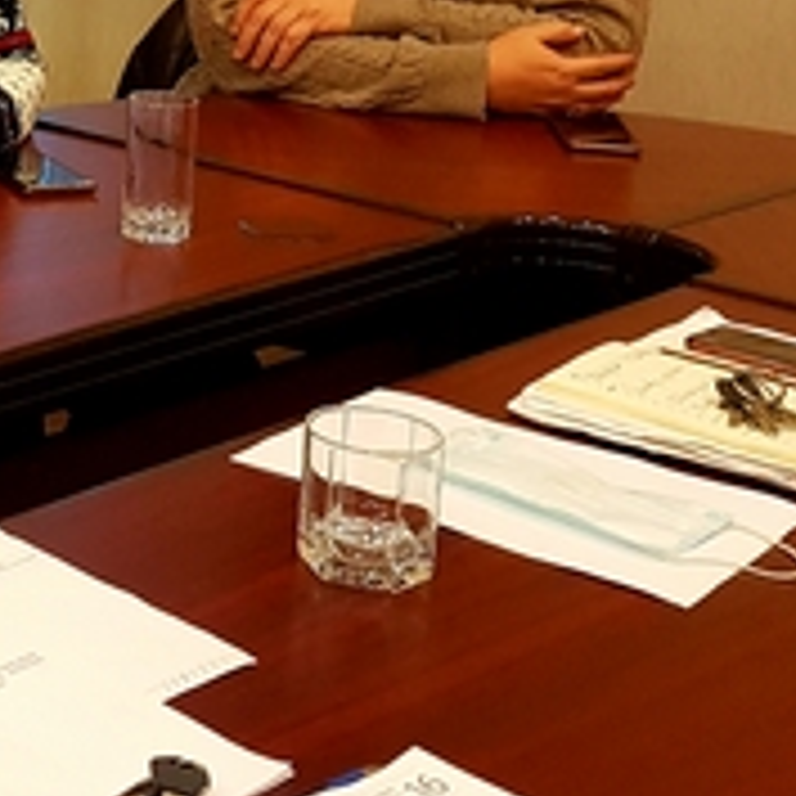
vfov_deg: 21.3
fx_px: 2029
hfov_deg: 18.7
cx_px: -508
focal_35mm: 78
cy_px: -27
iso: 160
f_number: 1.7
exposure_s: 1/25
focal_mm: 4.2
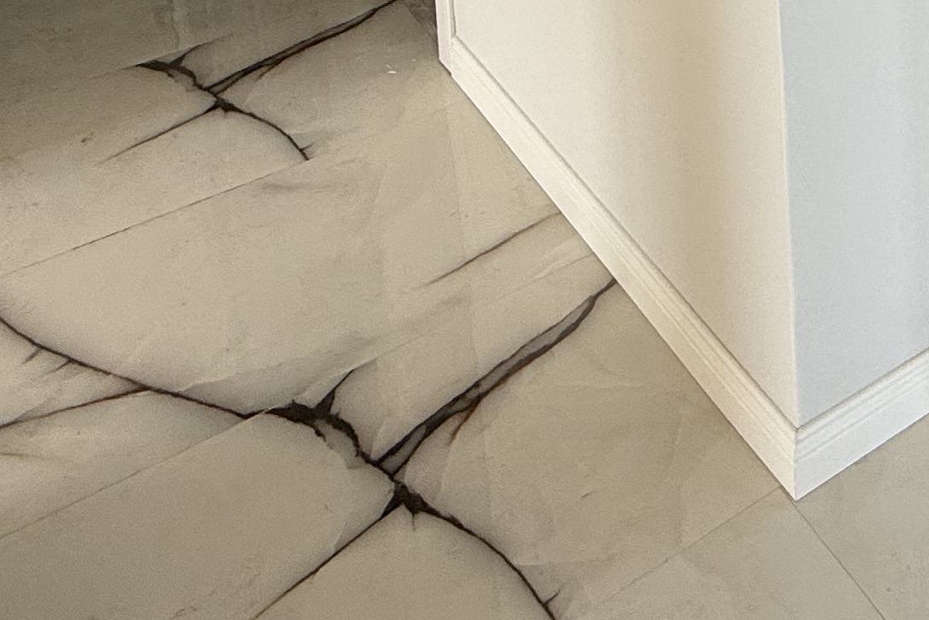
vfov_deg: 19.2
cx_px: 1175
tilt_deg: -7.6
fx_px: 1394
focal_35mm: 54
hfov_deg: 30.1
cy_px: -486
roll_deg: +0.4
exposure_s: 1/99
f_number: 2.2
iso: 50
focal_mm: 2.22
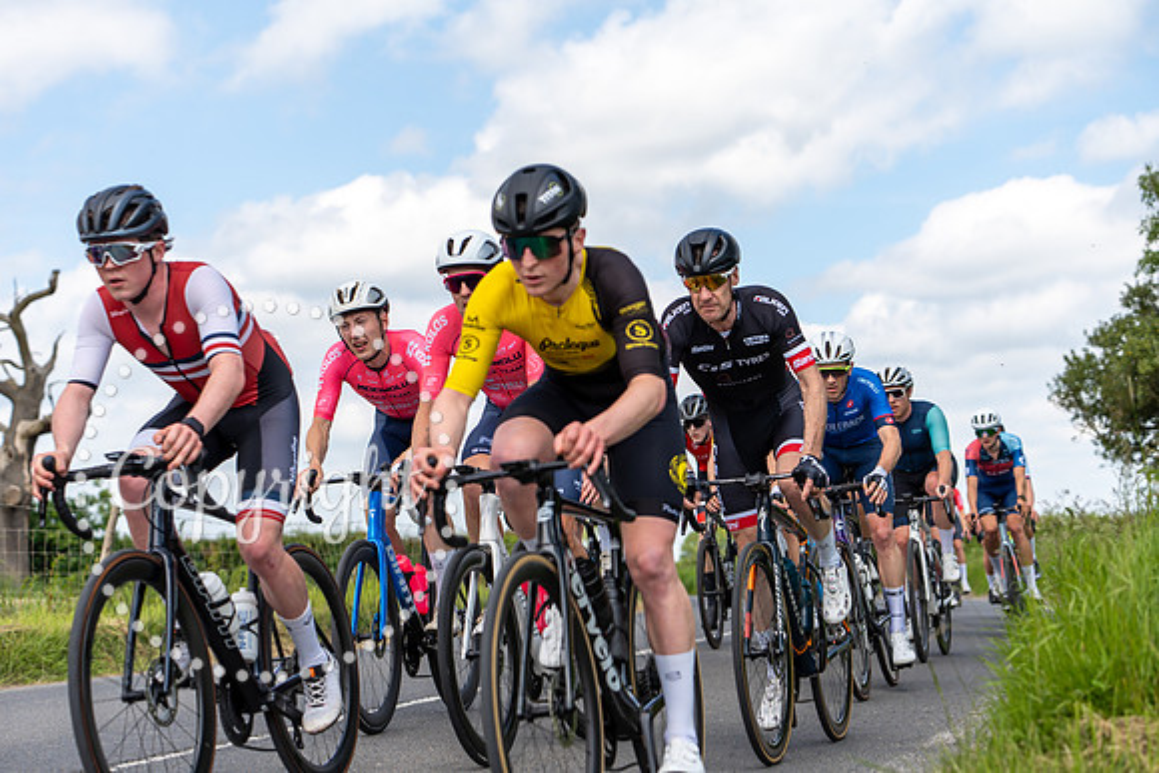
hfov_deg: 28.8
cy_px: 386
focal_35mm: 70
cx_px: 580
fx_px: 2254
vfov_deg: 19.5
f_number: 3.5
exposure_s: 1/1250
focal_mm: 70
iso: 100
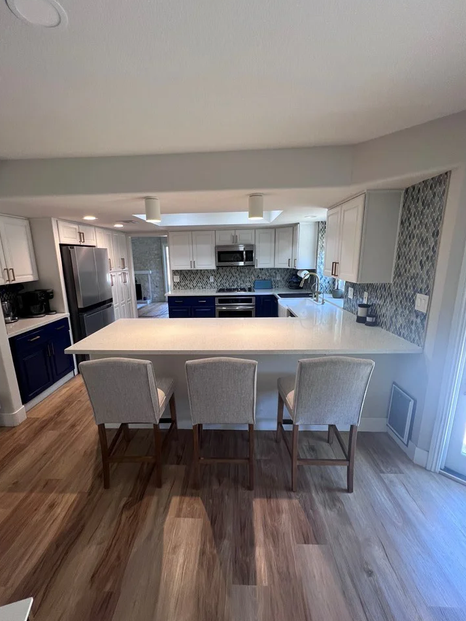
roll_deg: +1.7
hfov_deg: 85.6
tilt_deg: -11.2
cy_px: 317
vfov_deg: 102.1
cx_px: 221
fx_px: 251
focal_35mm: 14
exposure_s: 1/120
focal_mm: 1.57
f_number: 1.8
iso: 160
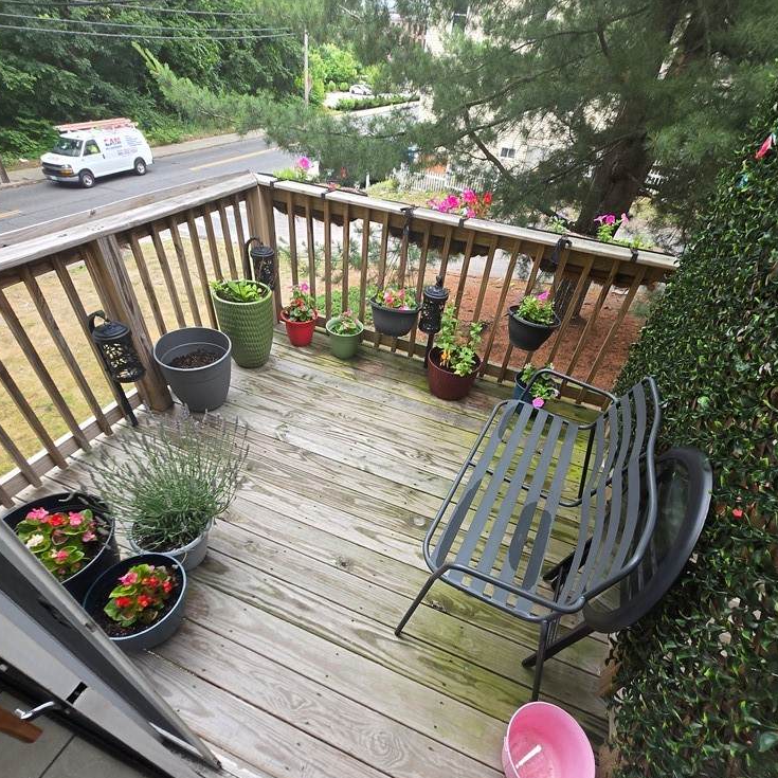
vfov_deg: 87.0
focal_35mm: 16
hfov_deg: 87.4
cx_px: 392
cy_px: 438
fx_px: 407
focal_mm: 1.7
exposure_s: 1/120
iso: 50
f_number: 2.2
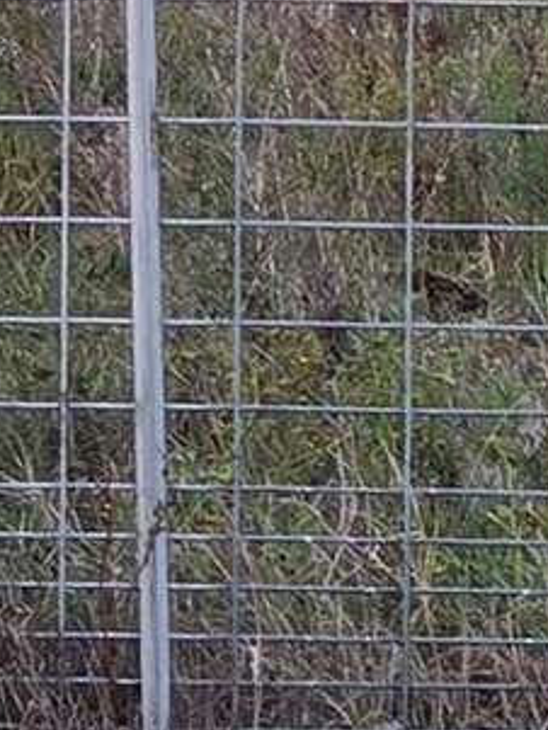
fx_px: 11137
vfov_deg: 3.7
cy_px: -116
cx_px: 931
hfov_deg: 2.8
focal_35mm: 528
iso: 25
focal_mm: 7
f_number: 2.4
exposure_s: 1/245
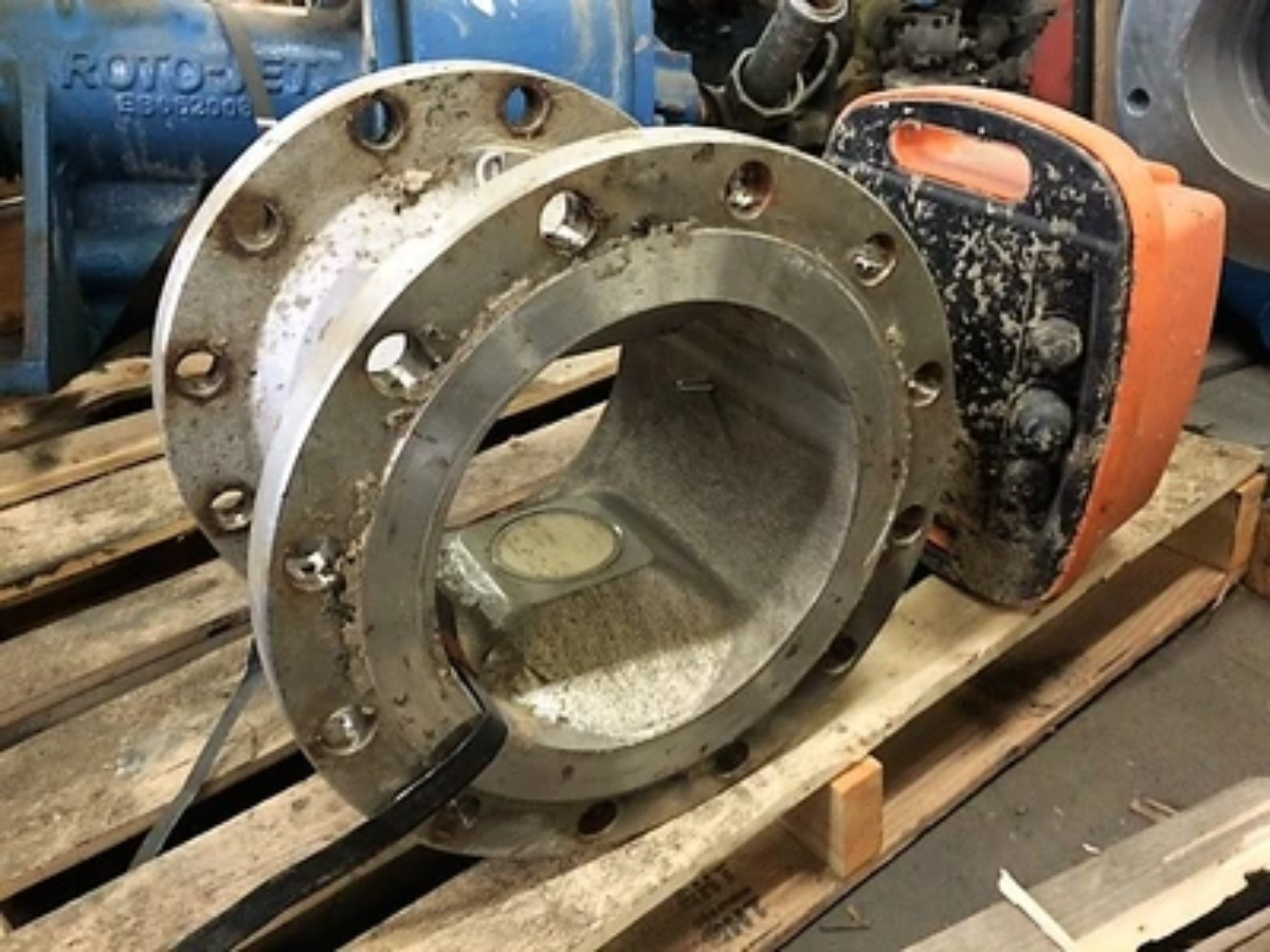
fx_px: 1064
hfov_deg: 61.7
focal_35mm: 29
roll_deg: +4.9
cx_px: 635
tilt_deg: -31.3
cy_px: 476
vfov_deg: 48.2
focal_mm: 4.15
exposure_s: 1/17
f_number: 2.2
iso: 250
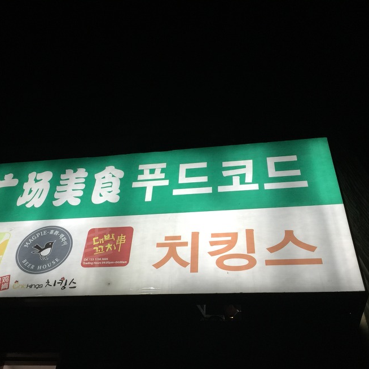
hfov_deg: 44.7
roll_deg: -9.3
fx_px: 446
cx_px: 146
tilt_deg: +43.0
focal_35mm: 37
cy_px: 198
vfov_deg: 44.9
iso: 32
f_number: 2.2
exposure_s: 1/15
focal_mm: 4.15
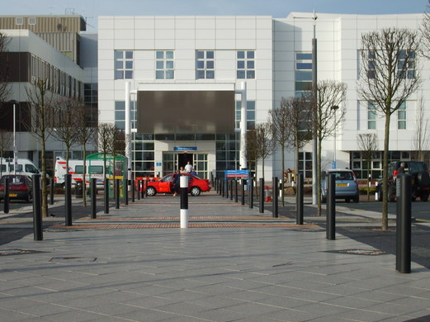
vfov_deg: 19.6
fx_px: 931
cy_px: 135
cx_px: 192
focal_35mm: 75
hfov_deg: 26.0
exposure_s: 1/750
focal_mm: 10.3
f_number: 3.6
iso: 50
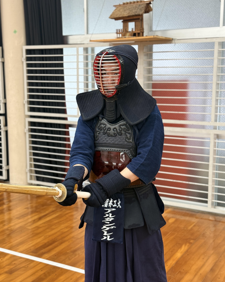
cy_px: 146
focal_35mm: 51
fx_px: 425
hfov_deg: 29.7
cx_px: 111
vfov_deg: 36.7
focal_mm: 6.76
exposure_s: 1/120
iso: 160
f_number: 1.78
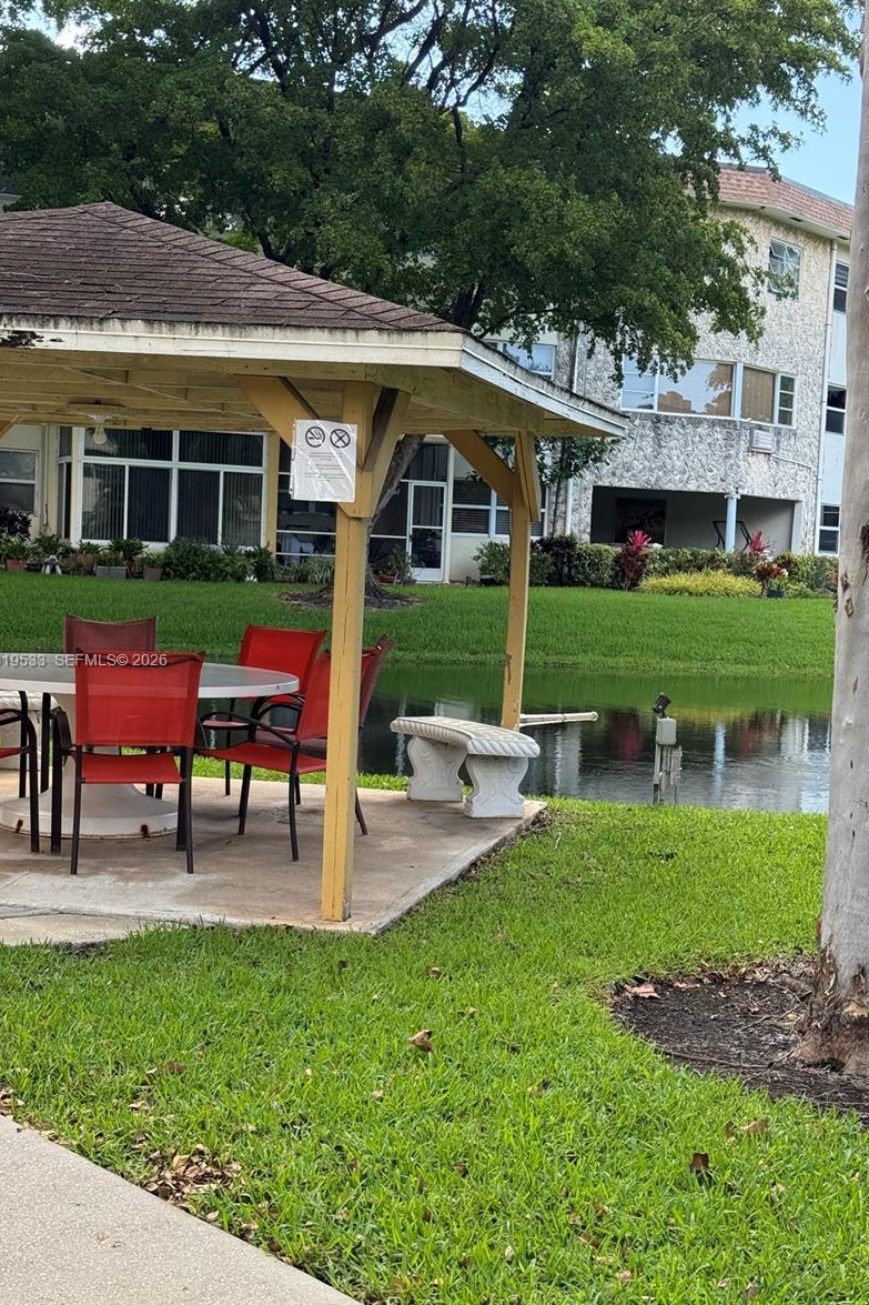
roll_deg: -2.8
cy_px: 662
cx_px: 462
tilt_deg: -2.6
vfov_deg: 38.9
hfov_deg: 26.5
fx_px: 1847
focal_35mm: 51
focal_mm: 6.76
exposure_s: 1/503
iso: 100
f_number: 1.78
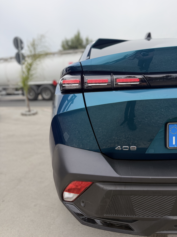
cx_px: 88
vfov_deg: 71.6
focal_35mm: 24
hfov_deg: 56.8
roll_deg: +3.4
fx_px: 164
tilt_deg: -12.2
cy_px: 118
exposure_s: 1/1032
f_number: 1.78
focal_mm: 6.76
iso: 80
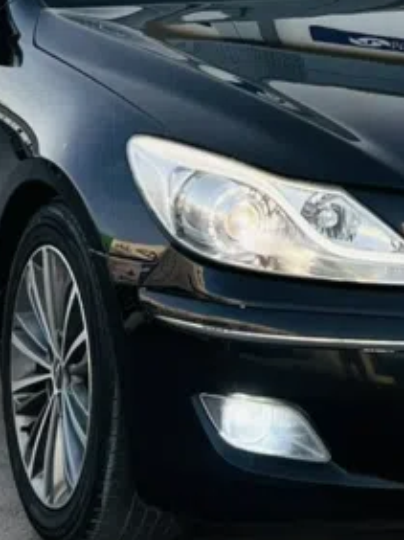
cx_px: 362
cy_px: -189
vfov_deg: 14.9
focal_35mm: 126
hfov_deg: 11.7
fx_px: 1964
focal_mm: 5.7
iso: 50
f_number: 1.5
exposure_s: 1/614
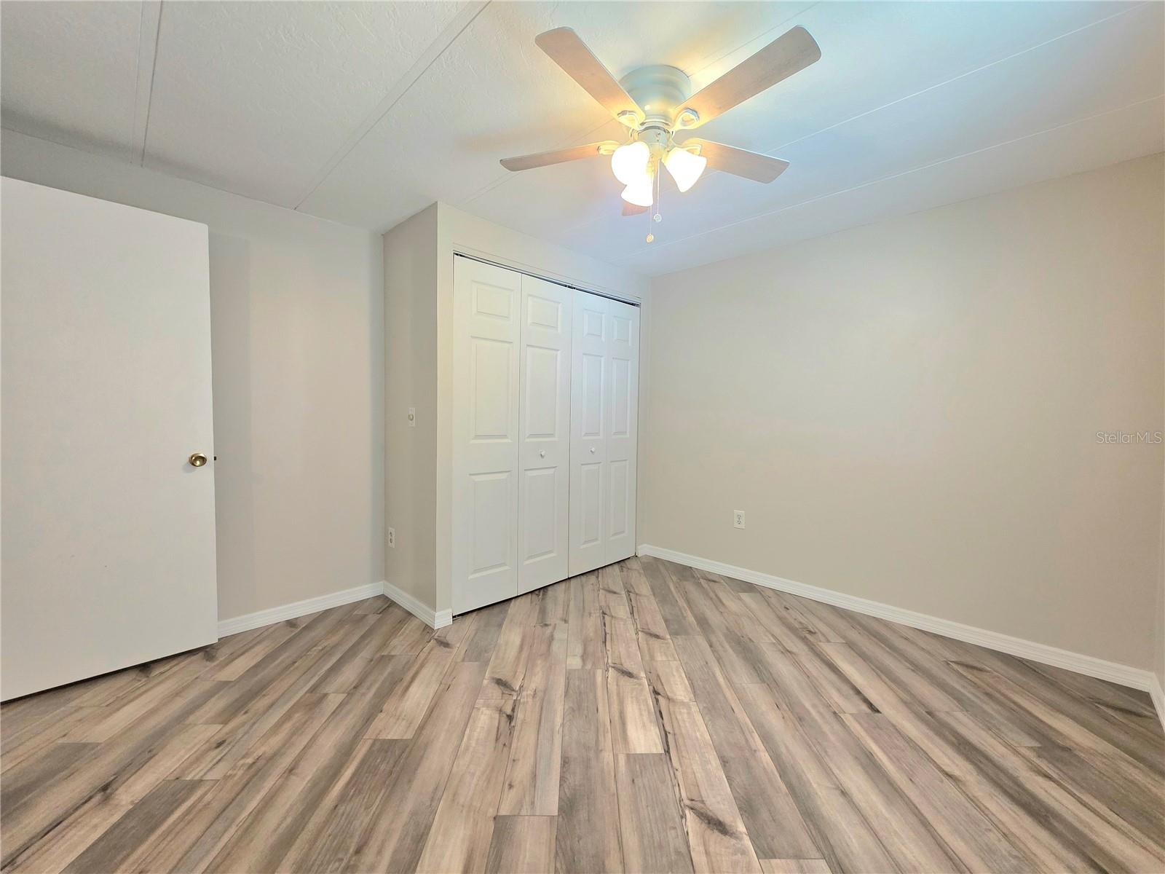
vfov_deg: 89.9
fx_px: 438
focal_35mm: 13
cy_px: 437
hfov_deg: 106.2
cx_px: 582
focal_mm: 2.2
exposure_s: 1/120
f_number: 1.9
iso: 250
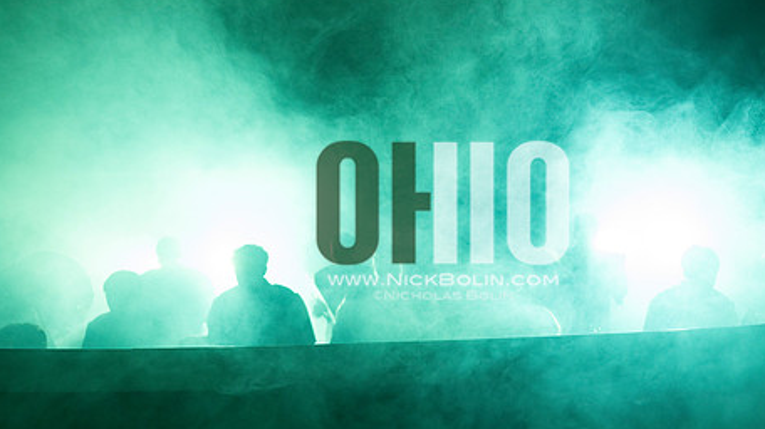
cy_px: 220
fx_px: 649
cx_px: 443
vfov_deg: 36.6
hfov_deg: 60.7
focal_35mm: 32
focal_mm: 24
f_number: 2.8
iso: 3200
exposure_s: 1/500
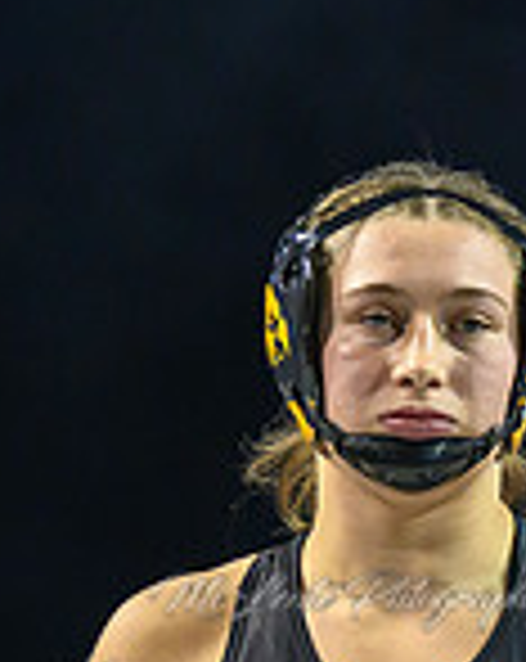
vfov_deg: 2.7
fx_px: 14230
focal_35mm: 729
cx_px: 336
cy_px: 798
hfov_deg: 2.1
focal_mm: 135
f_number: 2.8
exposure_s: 1/800
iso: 4000
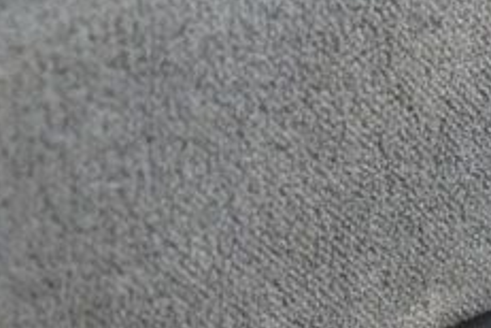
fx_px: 4994
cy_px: 136
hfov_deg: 5.5
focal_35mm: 366
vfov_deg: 3.8
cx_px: 859
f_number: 7.1
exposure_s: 1/25
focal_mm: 55
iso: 400
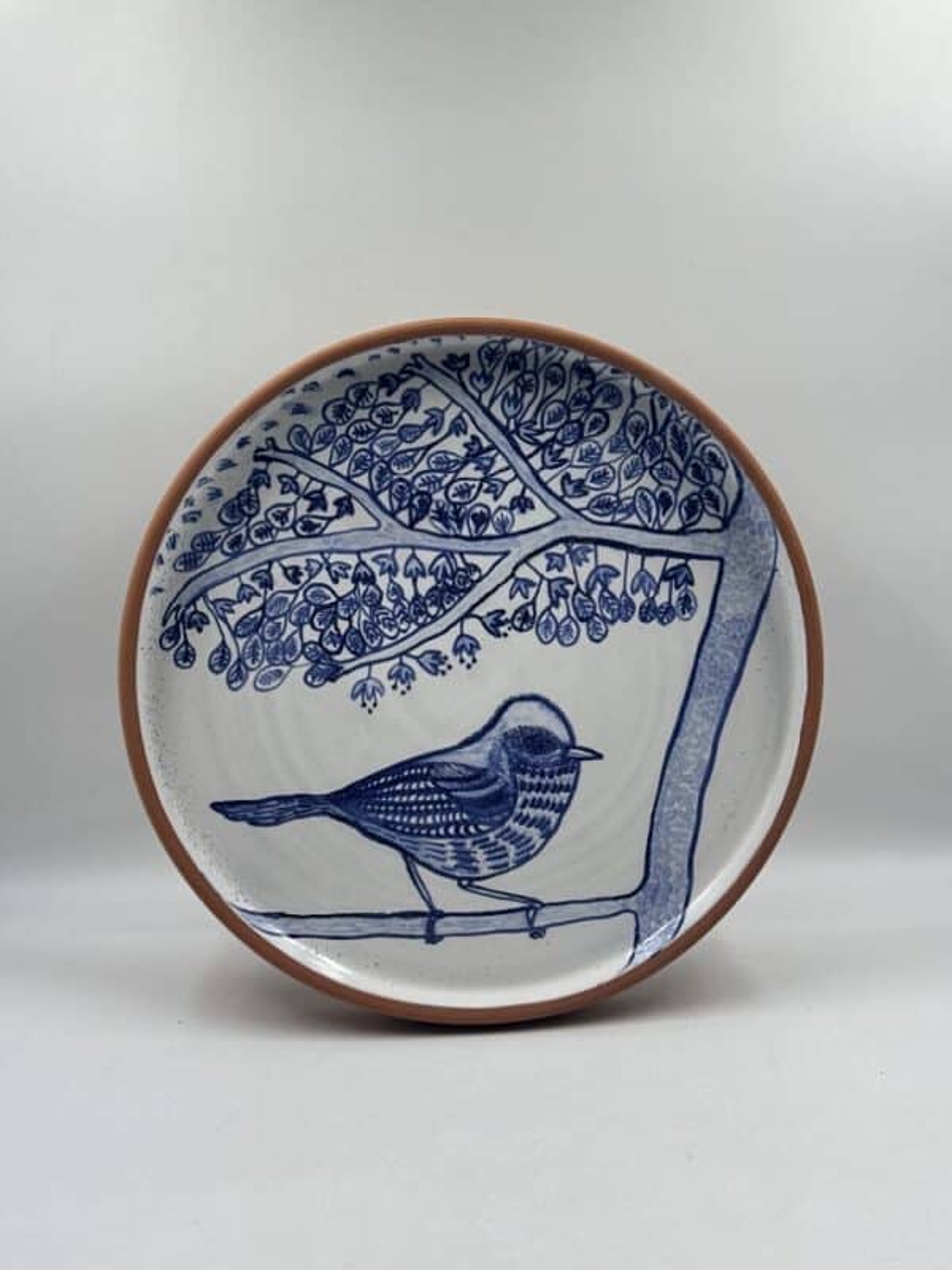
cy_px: 635
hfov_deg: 30.3
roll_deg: -0.1
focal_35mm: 48
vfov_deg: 39.7
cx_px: 476
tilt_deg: -11.6
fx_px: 1760
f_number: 1.78
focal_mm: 6.86
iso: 64
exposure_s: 1/532
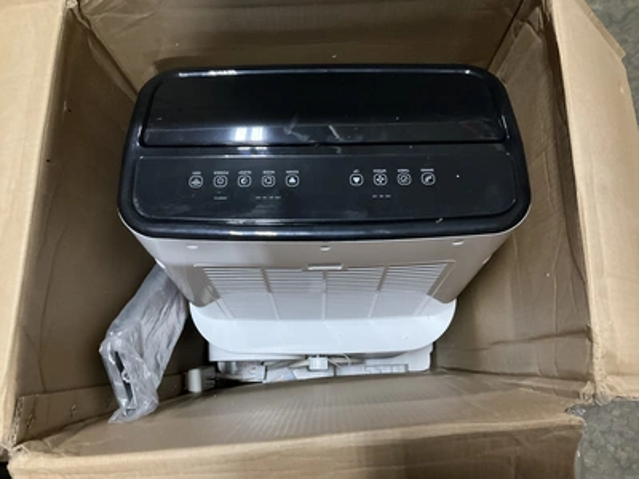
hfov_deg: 61.7
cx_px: 320
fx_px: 535
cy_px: 240
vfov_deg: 48.2
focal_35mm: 29
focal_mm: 3
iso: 400
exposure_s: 1/30
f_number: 1.8
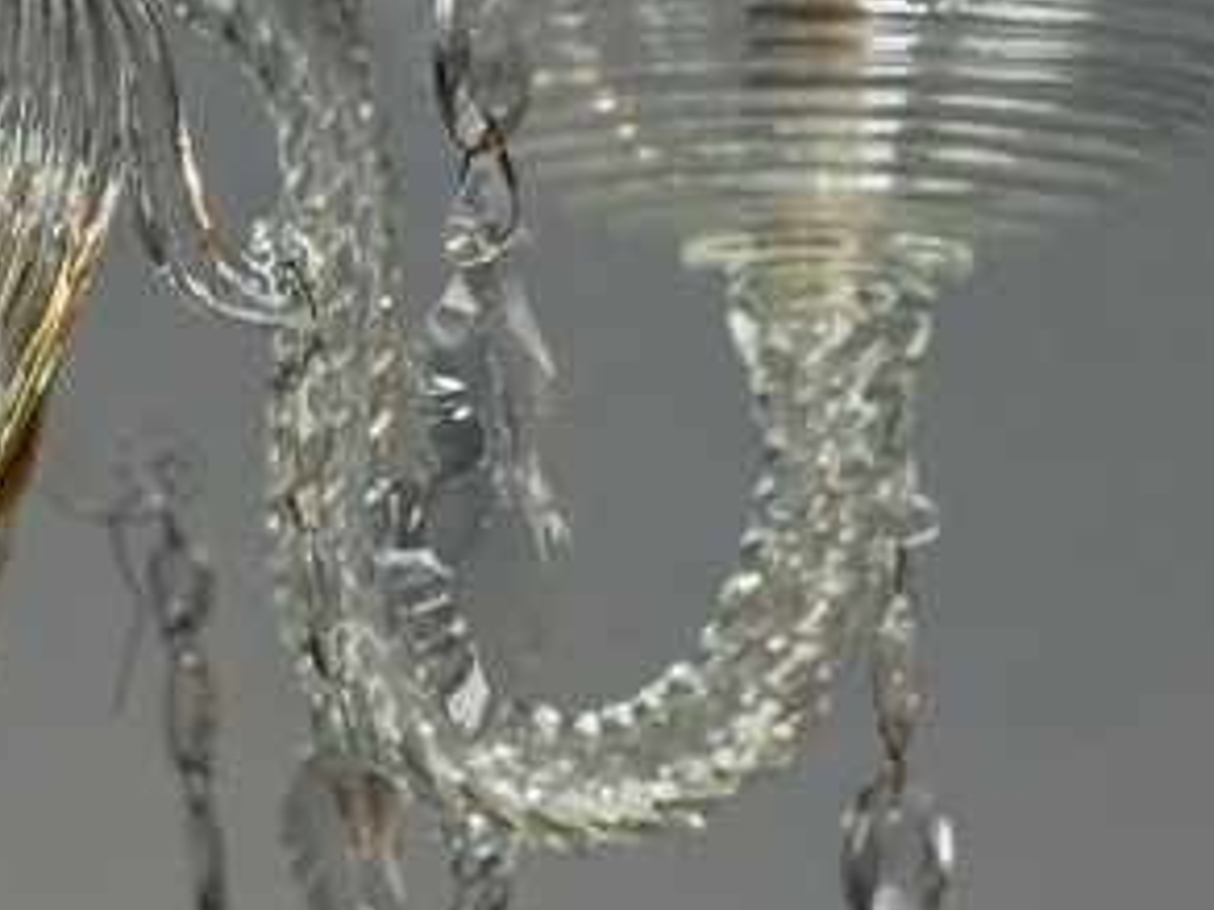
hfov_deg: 10.2
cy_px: 266
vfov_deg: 7.8
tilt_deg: +9.8
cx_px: -351
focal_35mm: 190
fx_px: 6663
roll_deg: -0.9
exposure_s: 1/100
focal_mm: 6.76
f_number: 1.78
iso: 160
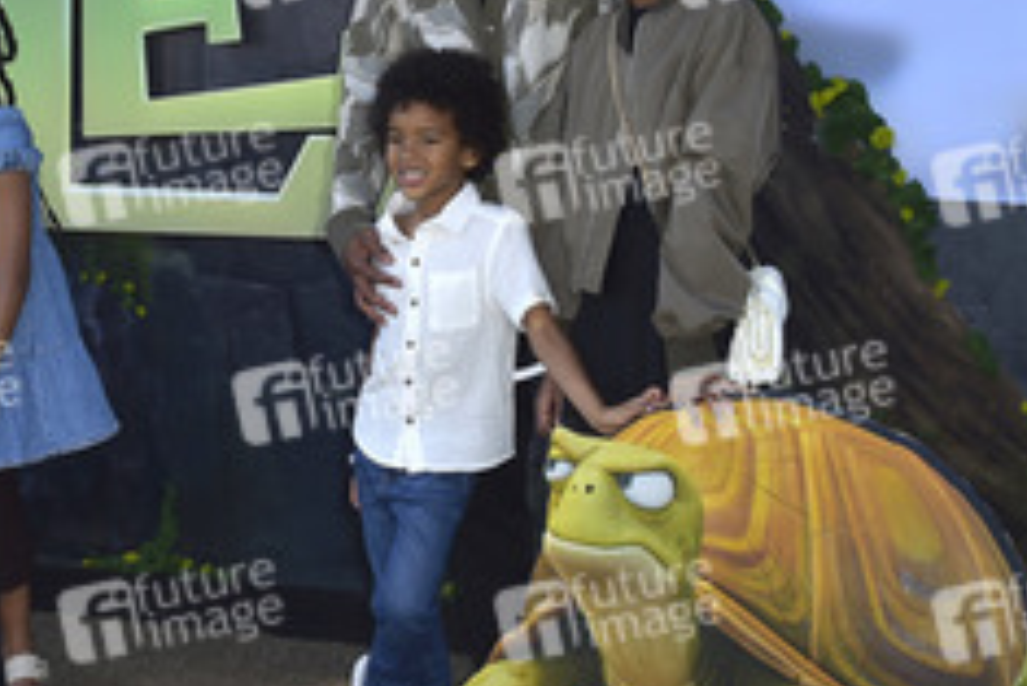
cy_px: 284
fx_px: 1970
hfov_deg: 28.7
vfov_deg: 19.7
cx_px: 227
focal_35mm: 69
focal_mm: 36
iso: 125
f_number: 7.1
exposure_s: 1/250
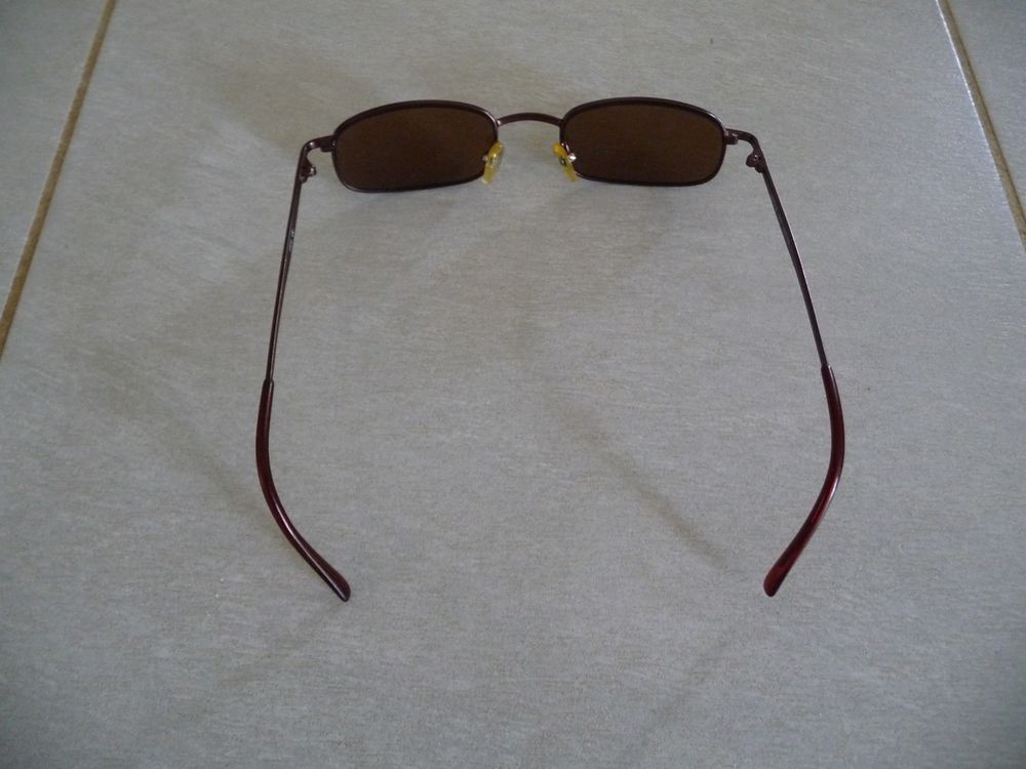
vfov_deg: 49.7
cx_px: 513
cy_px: 384
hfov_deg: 63.4
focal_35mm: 28
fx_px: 830
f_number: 3.3
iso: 400
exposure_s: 1/20
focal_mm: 4.7
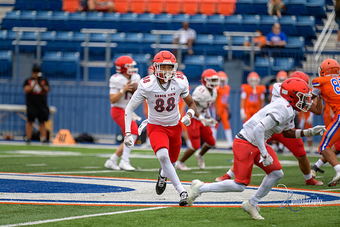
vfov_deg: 5.1
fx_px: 2550
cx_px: 170
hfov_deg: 7.6
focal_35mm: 270
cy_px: 114
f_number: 2.8
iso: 280
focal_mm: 270
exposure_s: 1/800
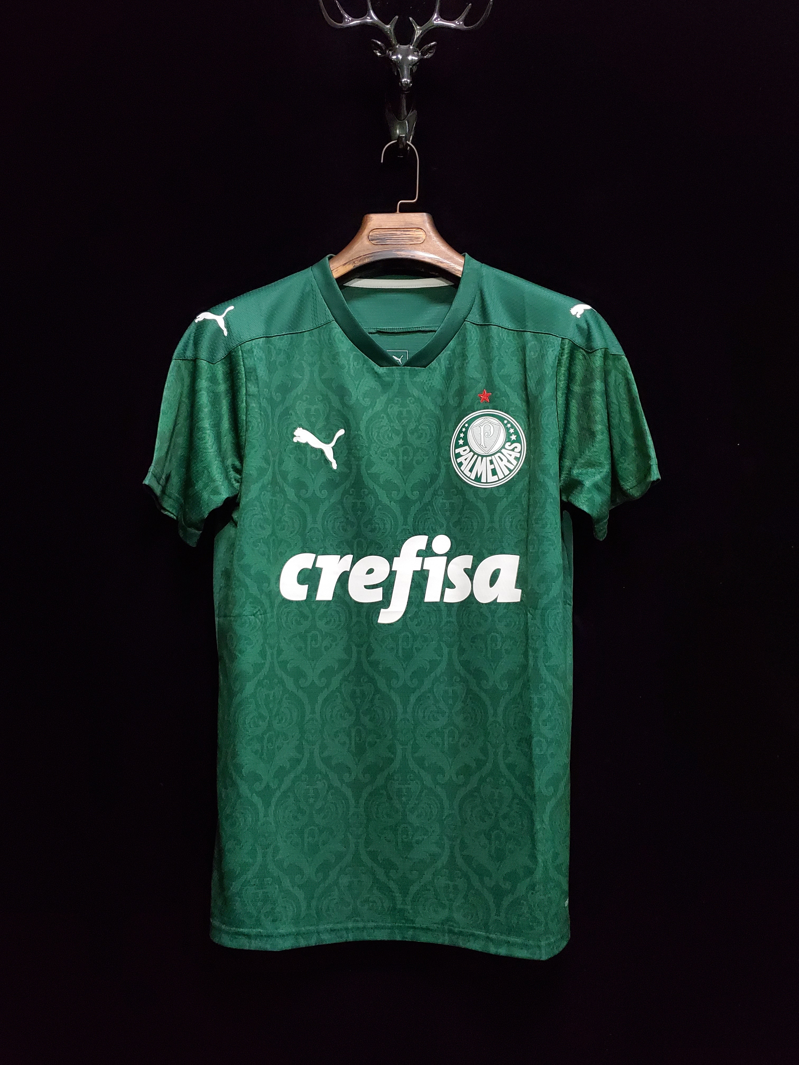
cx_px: 400
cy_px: 532
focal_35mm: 26
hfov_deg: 53.1
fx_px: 800
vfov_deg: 67.3
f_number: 1.5
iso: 500
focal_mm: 4.3
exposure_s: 1/25
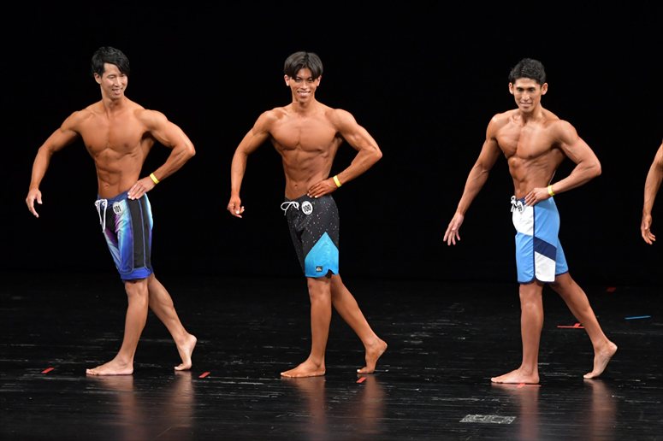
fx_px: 4142
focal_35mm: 225
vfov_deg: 6.1
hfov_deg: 9.2
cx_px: 332
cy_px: 220
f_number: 5.6
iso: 3200
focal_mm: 150
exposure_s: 1/400
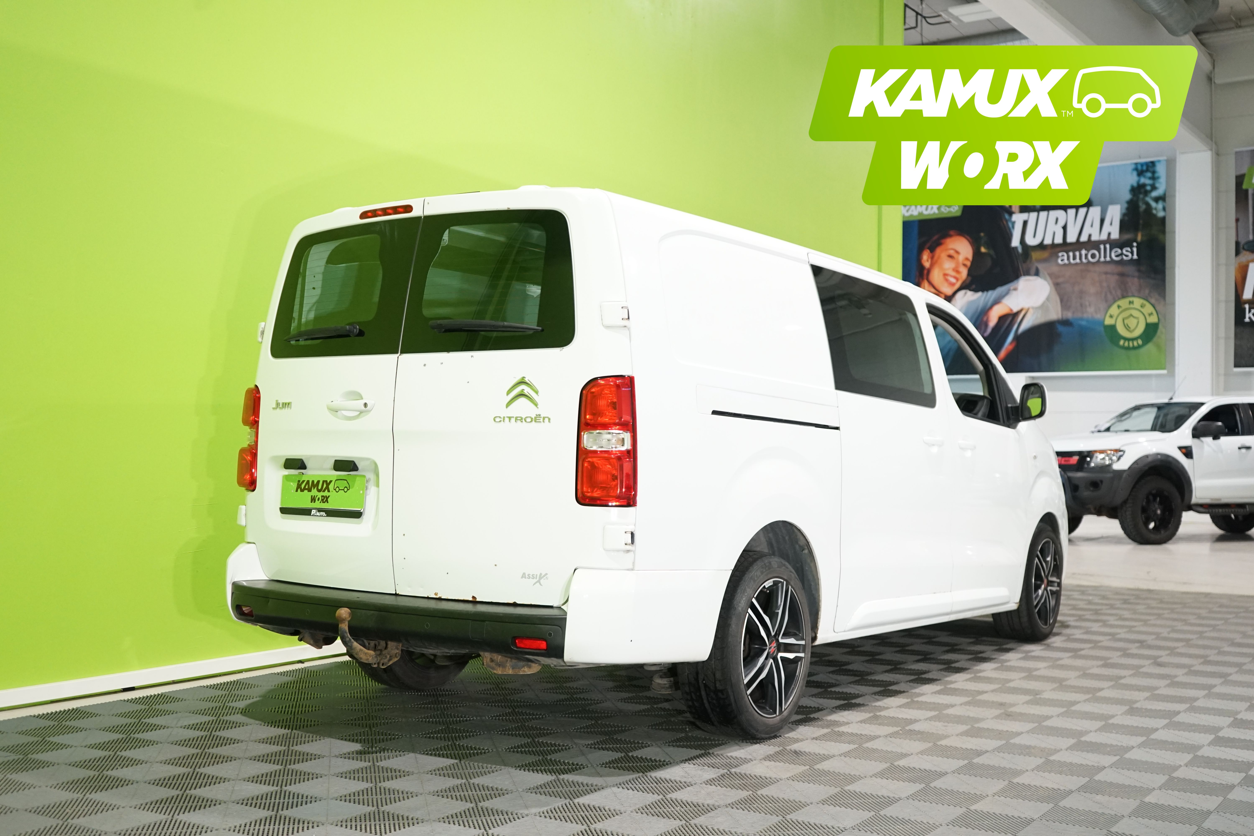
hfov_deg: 51.9
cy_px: 418
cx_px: 627
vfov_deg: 35.9
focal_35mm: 37
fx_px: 1289
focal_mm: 37
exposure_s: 1/125
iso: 2000
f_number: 4
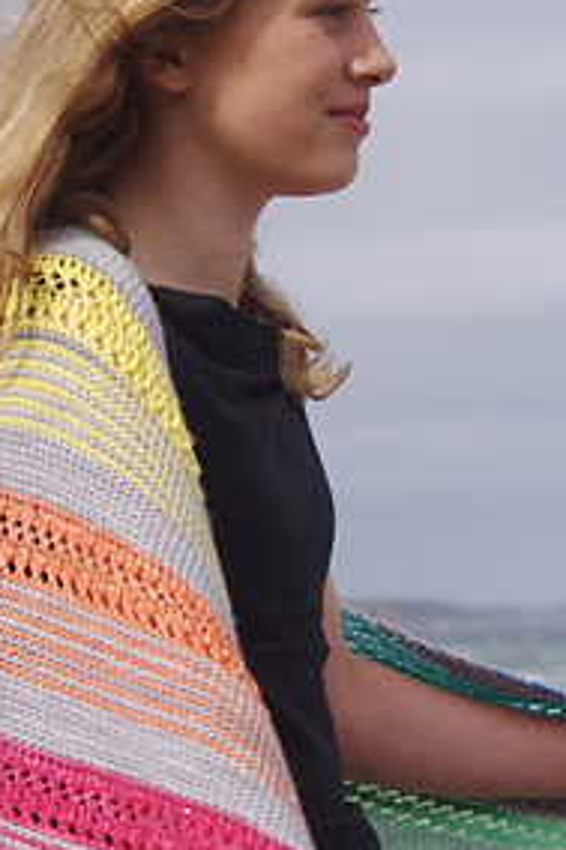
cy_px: 446
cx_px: 223
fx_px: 3990
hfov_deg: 8.1
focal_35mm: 169
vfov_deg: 12.2
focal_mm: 50
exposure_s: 1/2500
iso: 400
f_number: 5.6
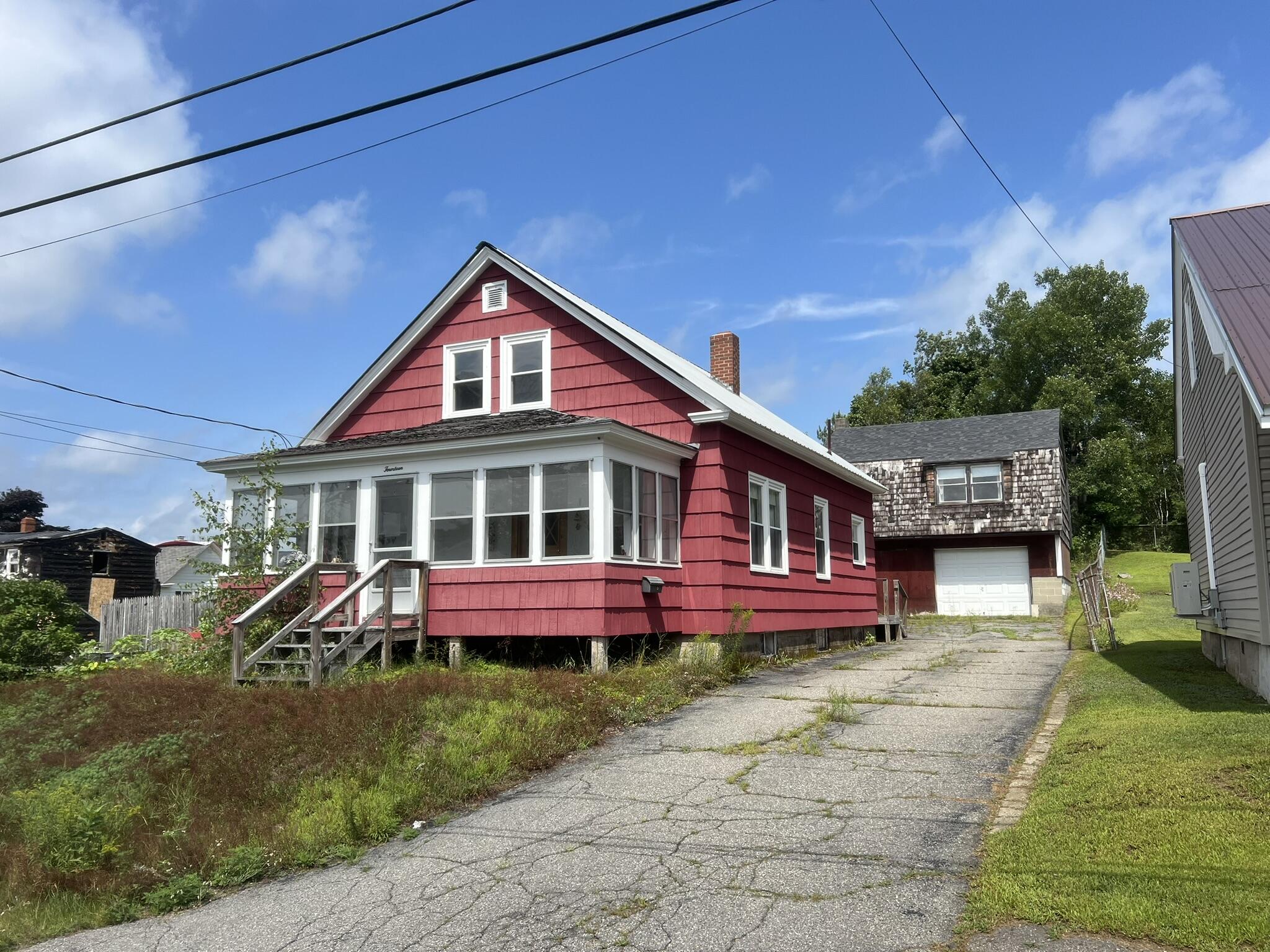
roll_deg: +1.3
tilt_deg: +6.9
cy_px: 476
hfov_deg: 67.3
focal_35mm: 26
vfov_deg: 53.1
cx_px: 635
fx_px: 954
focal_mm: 5.7
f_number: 1.5
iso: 50
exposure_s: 1/5076
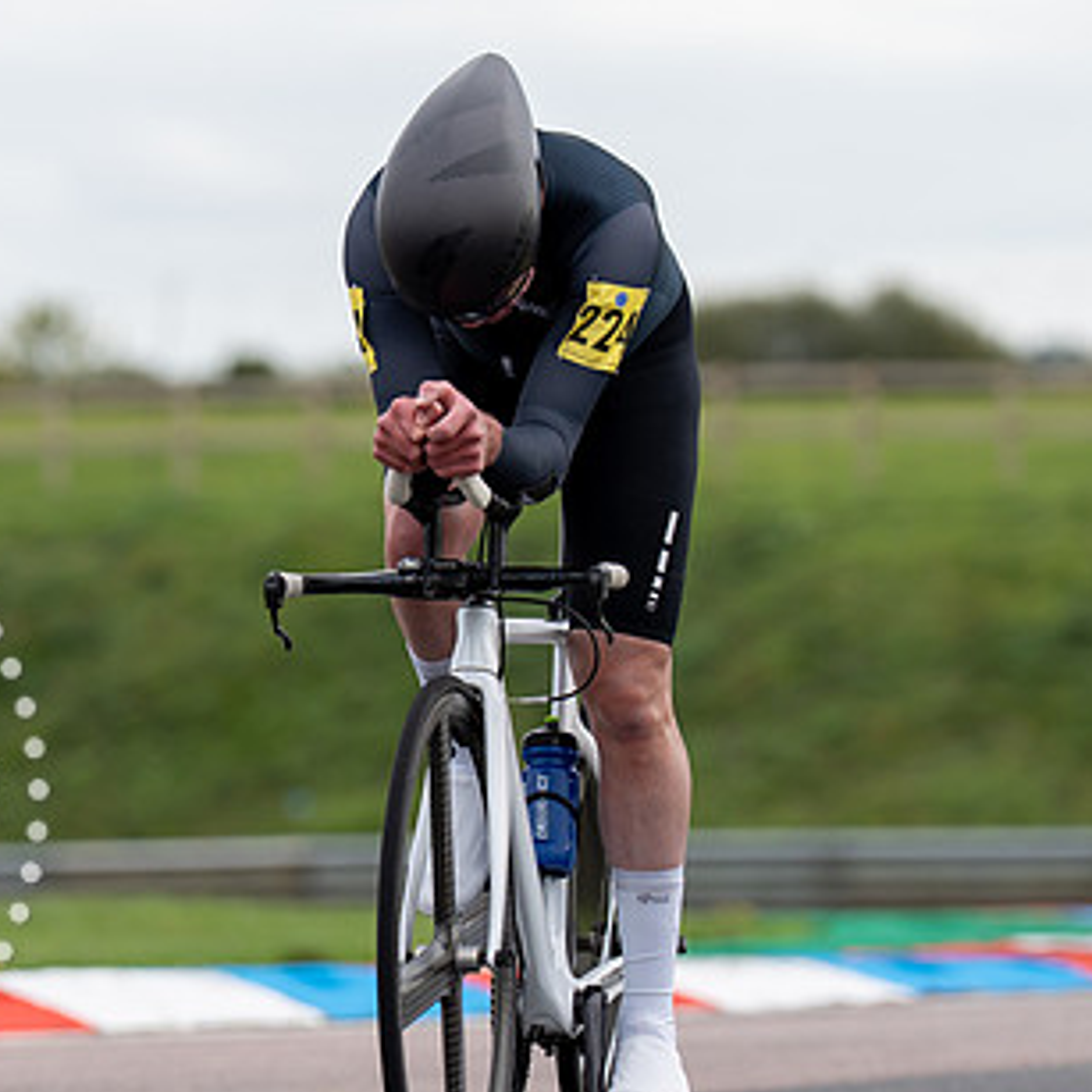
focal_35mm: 371
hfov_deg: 4.7
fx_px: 13241
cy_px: 584
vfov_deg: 4.7
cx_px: 506
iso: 125
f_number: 3.5
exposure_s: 1/1000
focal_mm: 173
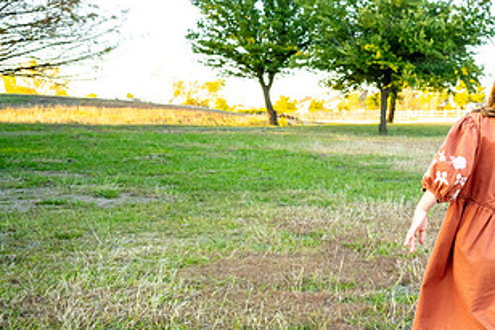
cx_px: 429
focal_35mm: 66
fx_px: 907
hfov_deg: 29.5
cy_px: 173
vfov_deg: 20.6
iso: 500
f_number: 6.3
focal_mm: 35
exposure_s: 1/160
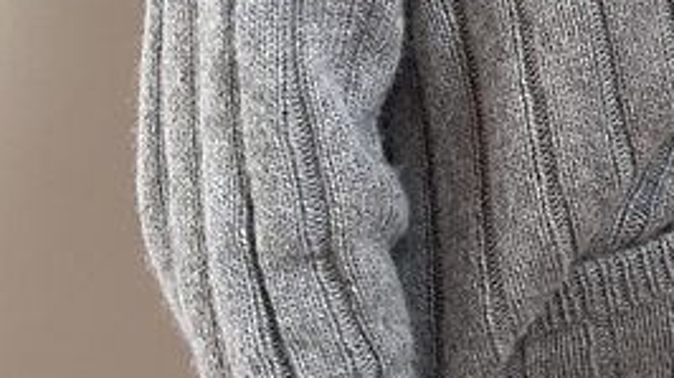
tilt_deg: -5.1
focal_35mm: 63
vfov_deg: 18.8
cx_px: 580
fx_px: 1125
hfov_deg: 32.1
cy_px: 48
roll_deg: +1.4
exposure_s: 1/60
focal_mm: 6.76
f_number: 1.78
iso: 250
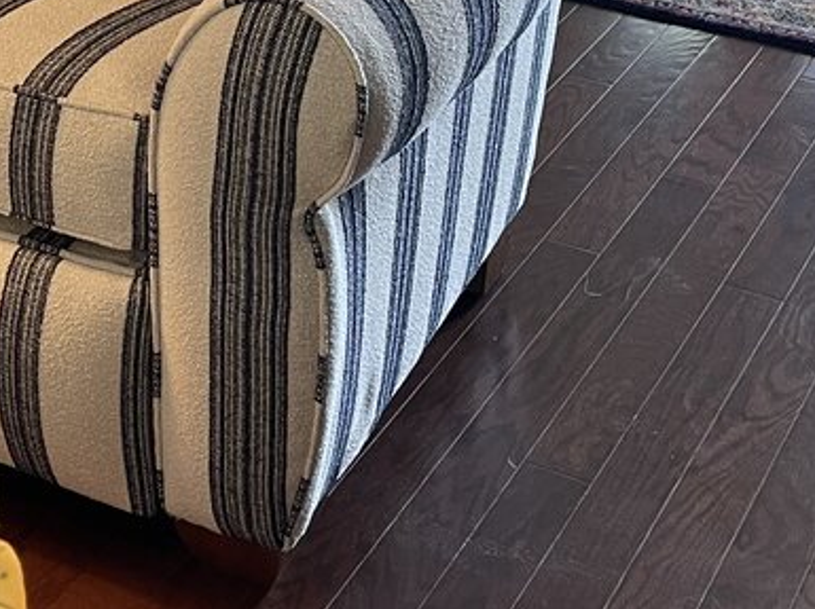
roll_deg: -0.5
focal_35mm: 78
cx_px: 246
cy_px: -93
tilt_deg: -21.8
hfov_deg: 24.9
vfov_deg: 18.1
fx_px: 1835
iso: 125
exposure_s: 1/60
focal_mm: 5.1
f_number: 1.6
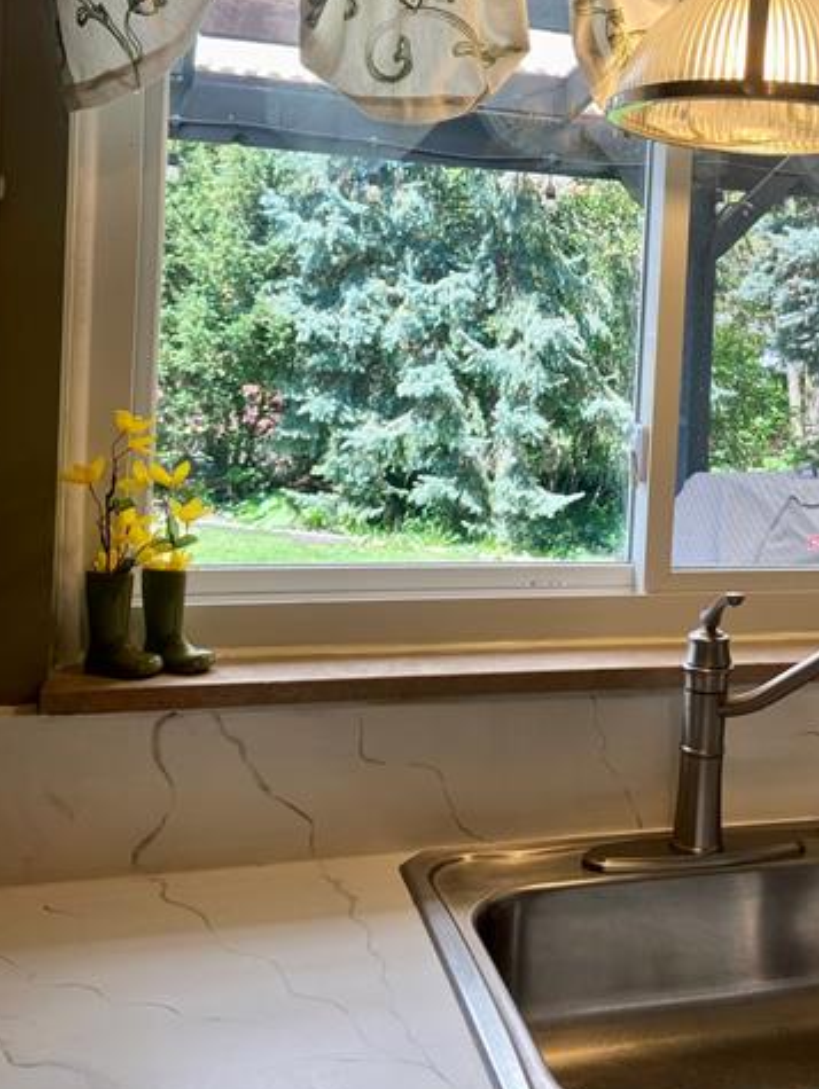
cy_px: 387
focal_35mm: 42
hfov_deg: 33.5
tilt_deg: -1.8
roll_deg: -2.8
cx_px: 642
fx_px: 1323
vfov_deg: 44.3
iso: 32
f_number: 1.8
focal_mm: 4.25
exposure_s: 1/161
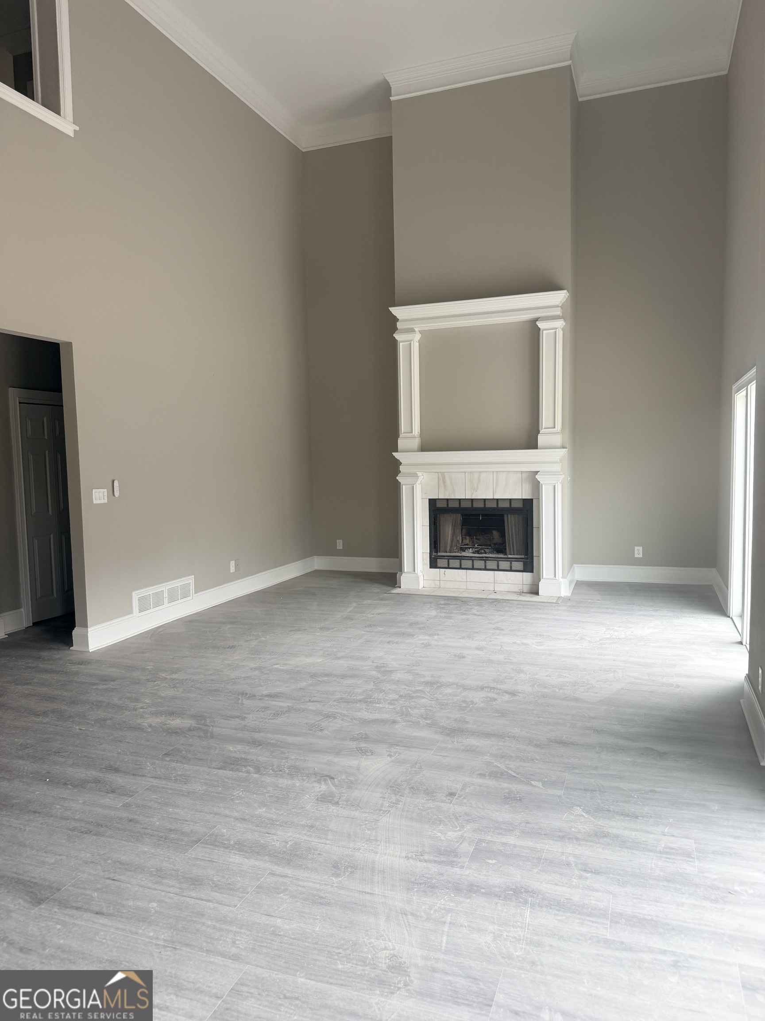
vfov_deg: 71.6
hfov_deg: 56.8
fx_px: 707
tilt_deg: -5.8
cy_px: 510
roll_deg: +0.4
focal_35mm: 24
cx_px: 382
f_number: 1.78
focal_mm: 6.76
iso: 64
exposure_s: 1/120
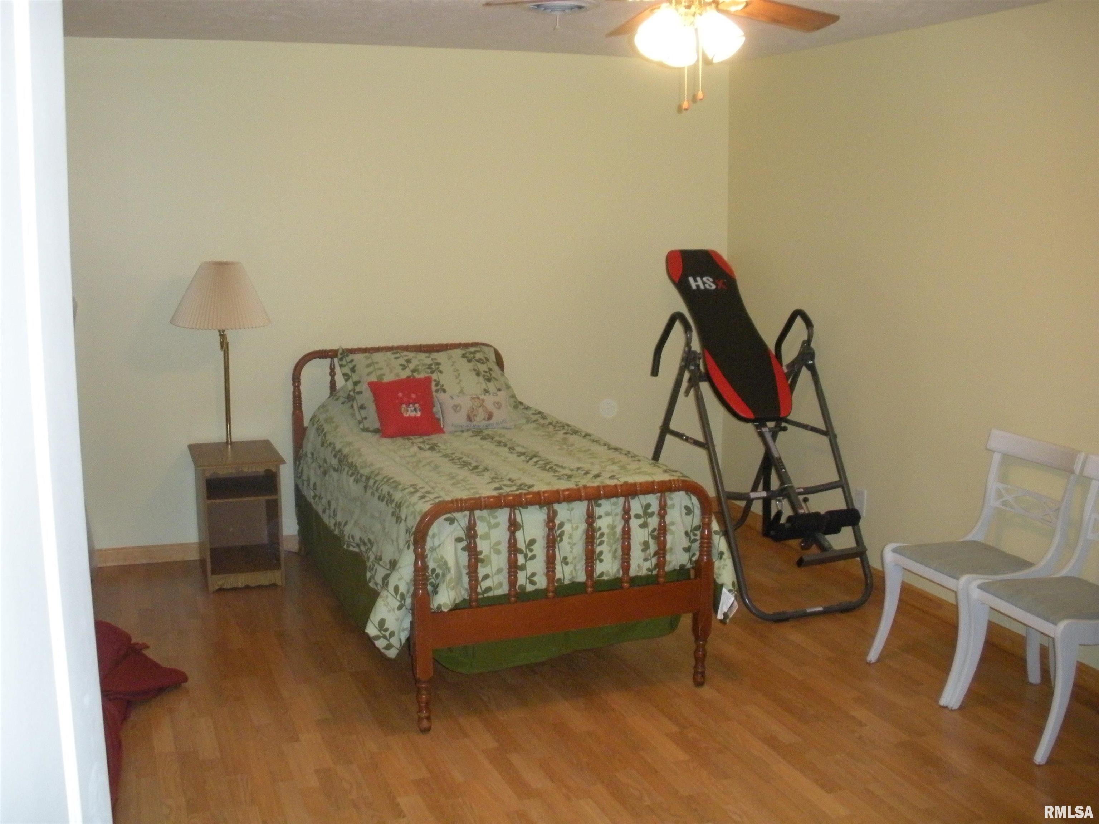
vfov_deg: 39.7
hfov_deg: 51.4
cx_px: 550
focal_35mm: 36
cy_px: 412
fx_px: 1143
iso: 432
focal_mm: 6.3
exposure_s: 1/60
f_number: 3.5
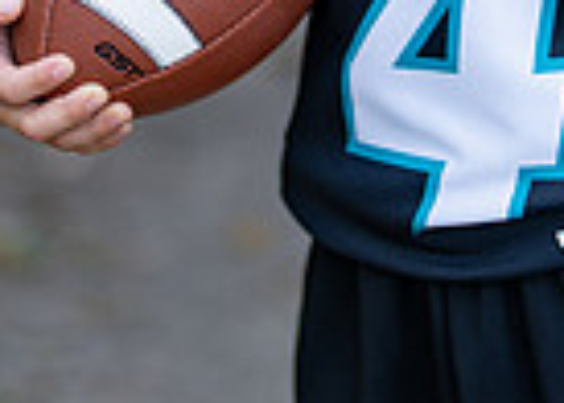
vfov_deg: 6.0
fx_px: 3766
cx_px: 558
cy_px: -372
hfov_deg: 8.5
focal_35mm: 235
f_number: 1.2
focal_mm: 50
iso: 100
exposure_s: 1/400
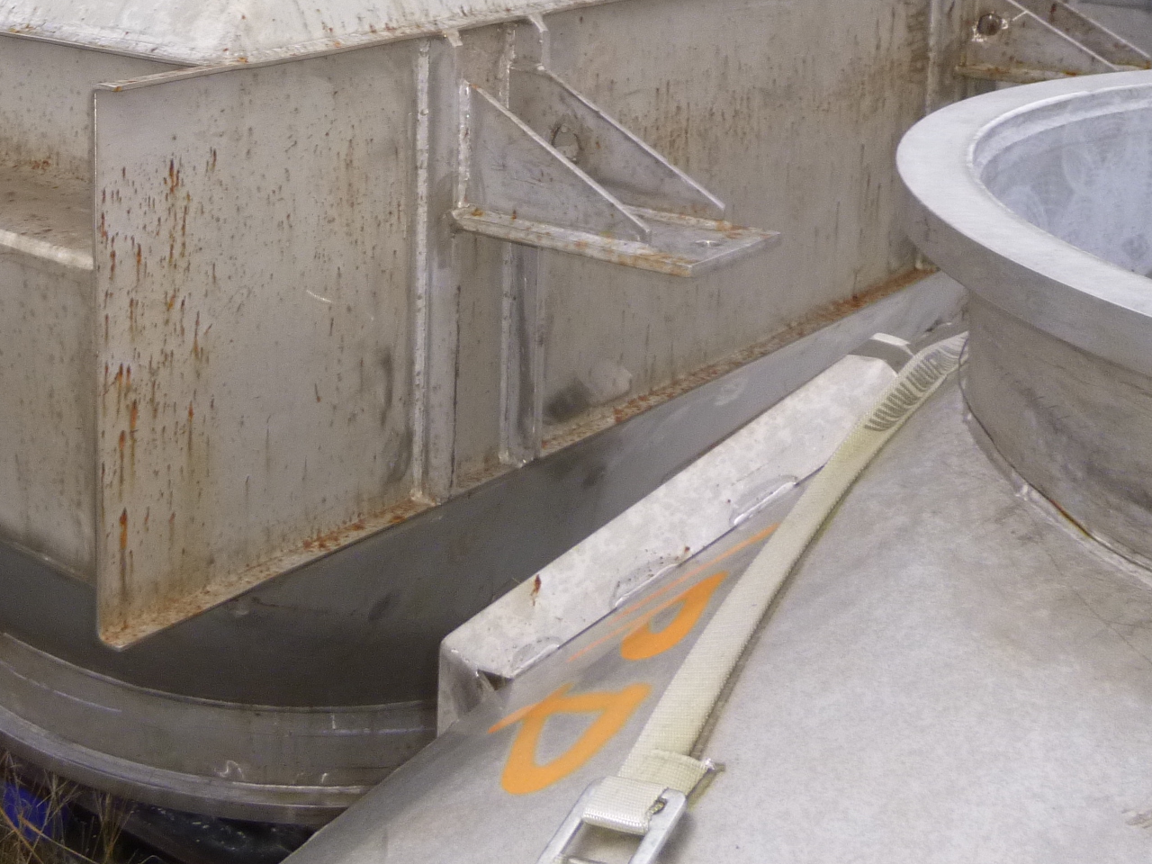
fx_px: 1664
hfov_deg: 35.5
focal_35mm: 50
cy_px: 28
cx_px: 76
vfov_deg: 27.6
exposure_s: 1/60
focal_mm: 4.5
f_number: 3.1
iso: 100
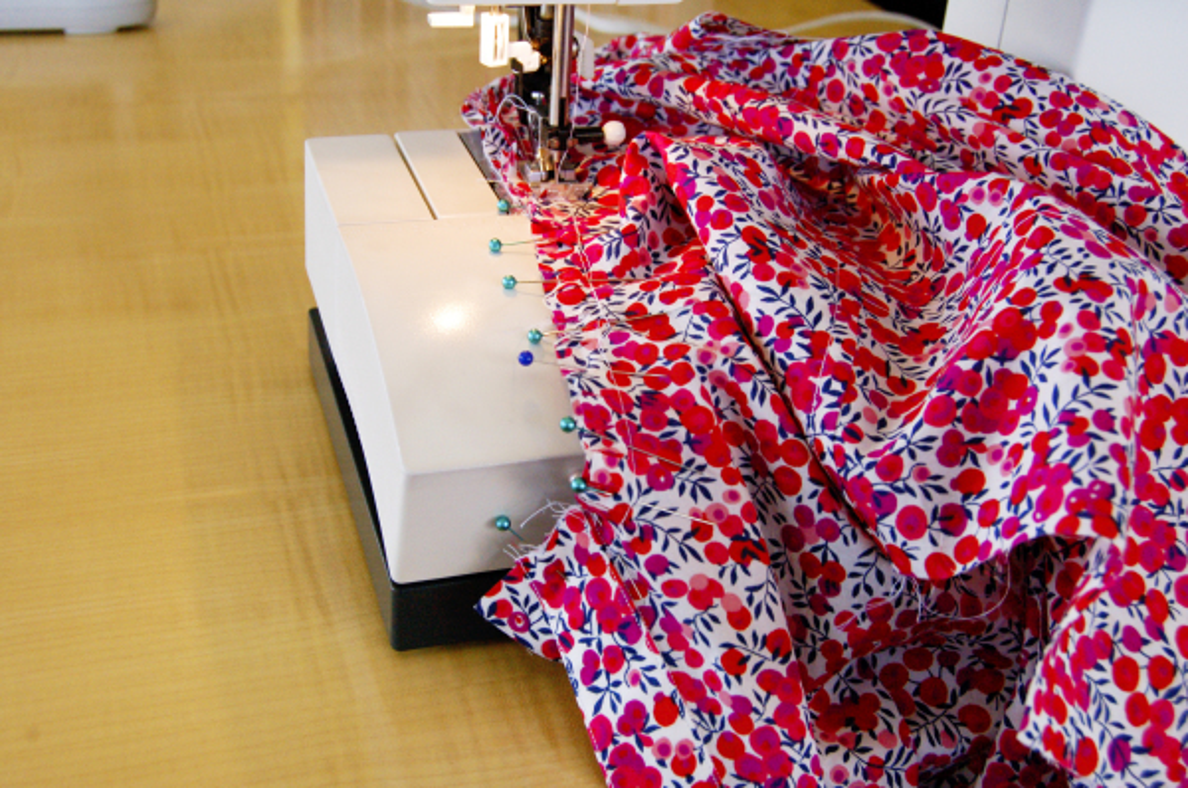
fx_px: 1483
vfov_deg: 29.8
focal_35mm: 45
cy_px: 394
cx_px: 594
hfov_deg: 43.7
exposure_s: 1/200
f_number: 8
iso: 1600
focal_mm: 30
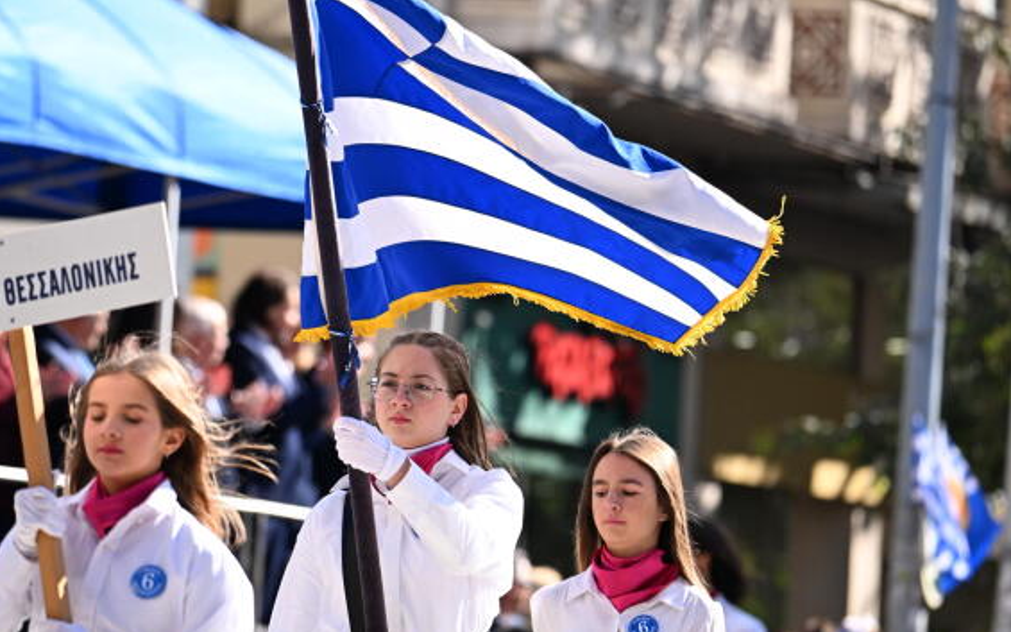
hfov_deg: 6.7
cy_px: 349
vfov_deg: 4.2
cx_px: 487
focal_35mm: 313
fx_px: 8623
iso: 1250
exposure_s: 1/2500
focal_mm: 263
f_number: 5.6
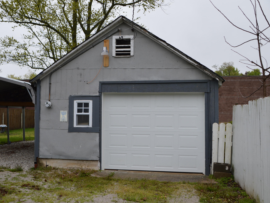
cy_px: 104
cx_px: 125
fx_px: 312
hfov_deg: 46.8
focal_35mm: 40
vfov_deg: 36.0
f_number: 5.6
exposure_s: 1/125
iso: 110
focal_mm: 24
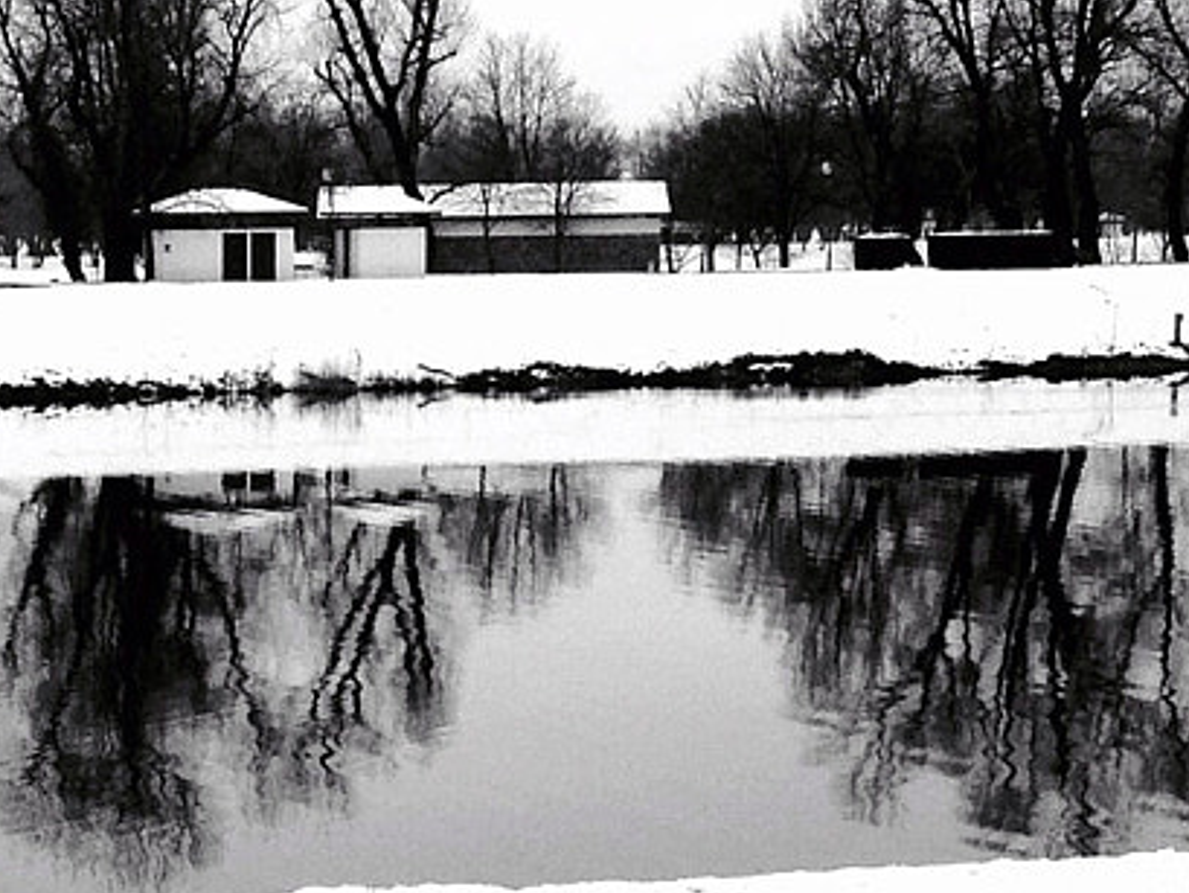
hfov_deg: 15.2
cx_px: 212
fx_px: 4432
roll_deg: +0.1
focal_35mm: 129
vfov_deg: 11.3
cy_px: 1108
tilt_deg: -9.6
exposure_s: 1/1063
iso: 50
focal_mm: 4.12
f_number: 2.4
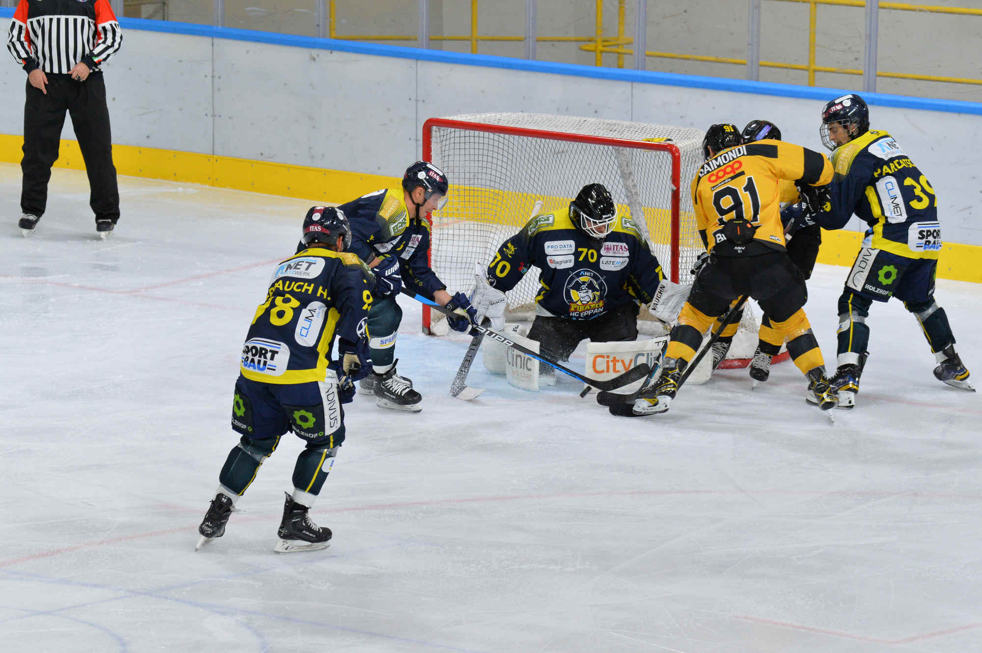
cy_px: 326
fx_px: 6541
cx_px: 491
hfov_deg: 8.6
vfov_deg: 5.7
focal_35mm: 240
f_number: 6.3
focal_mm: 240
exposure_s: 1/1000
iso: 4000
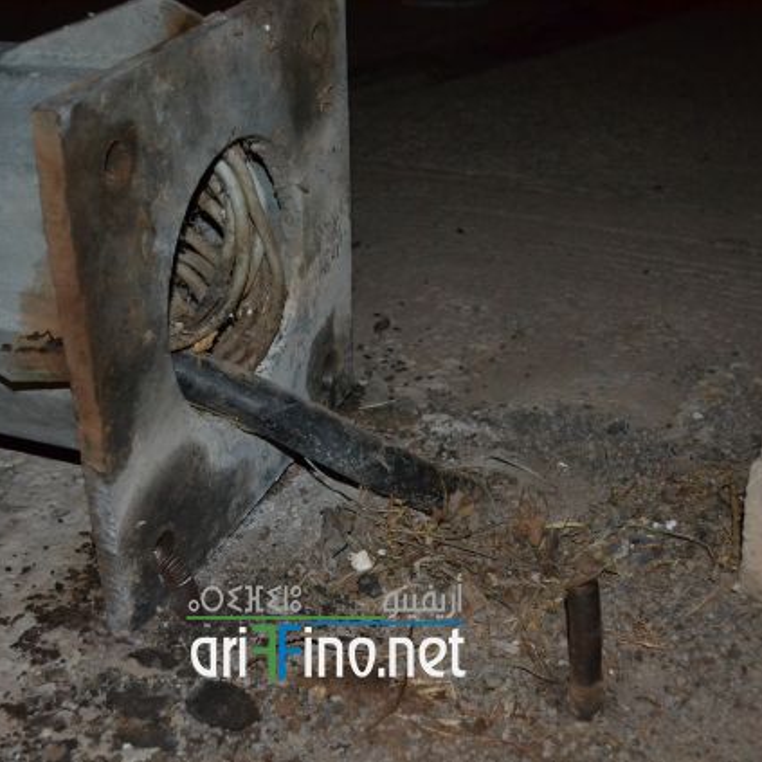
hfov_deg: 31.6
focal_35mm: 54
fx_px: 1345
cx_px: 330
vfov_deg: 31.6
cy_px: 380
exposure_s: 1/60
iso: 2500
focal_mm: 28
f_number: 4.5
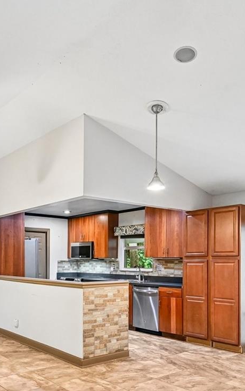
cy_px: 266
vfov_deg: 59.6
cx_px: 54
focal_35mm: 31
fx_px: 331
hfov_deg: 39.2
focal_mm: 14
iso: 2500
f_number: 8
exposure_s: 1/25
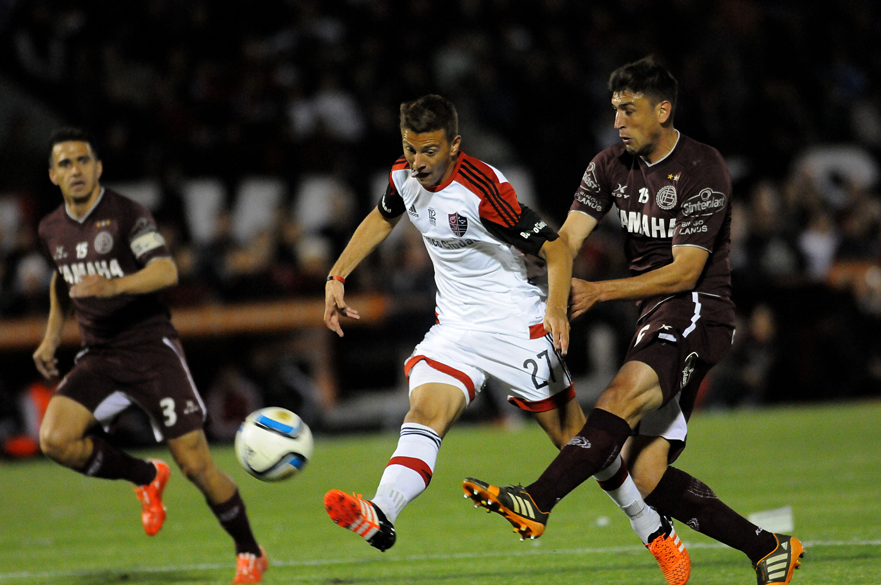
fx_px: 10999
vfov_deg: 3.0
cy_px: 292
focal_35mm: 450
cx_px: 440
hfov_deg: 4.6
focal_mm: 300
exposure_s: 1/640
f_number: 2.8
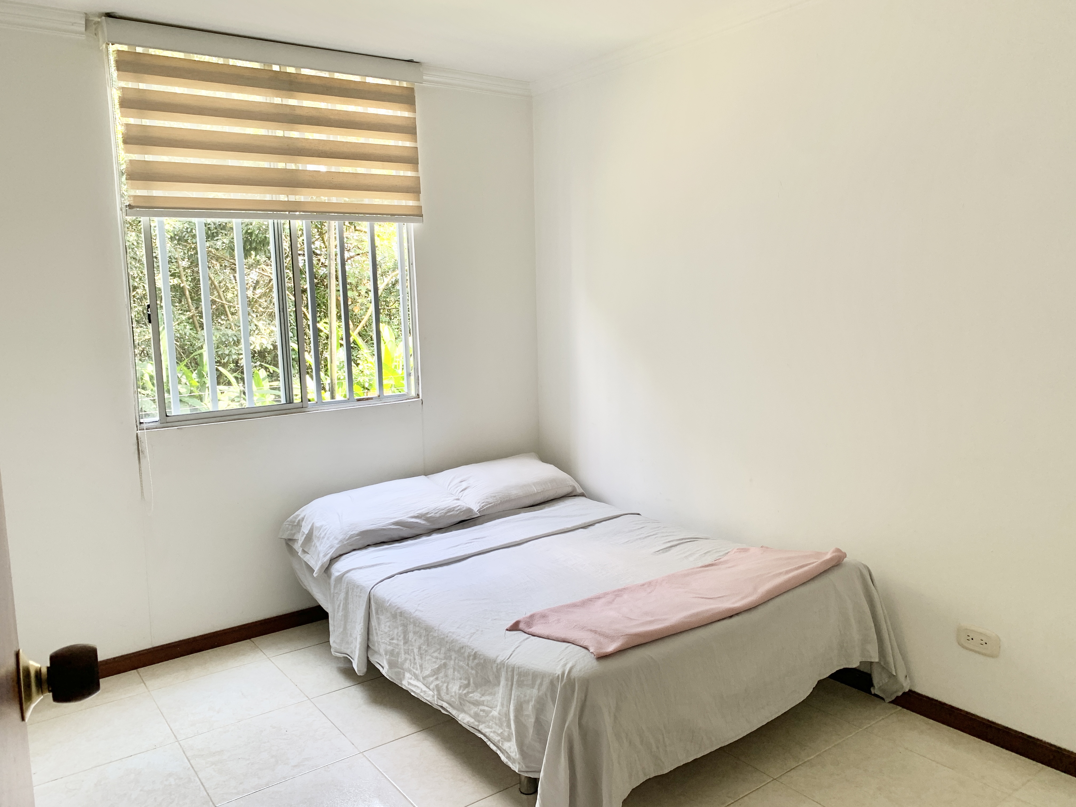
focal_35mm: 26
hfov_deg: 67.3
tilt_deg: -8.3
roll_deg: +2.0
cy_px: 404
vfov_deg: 53.1
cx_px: 538
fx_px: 808
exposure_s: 1/121
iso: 50
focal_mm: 4.25
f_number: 1.8
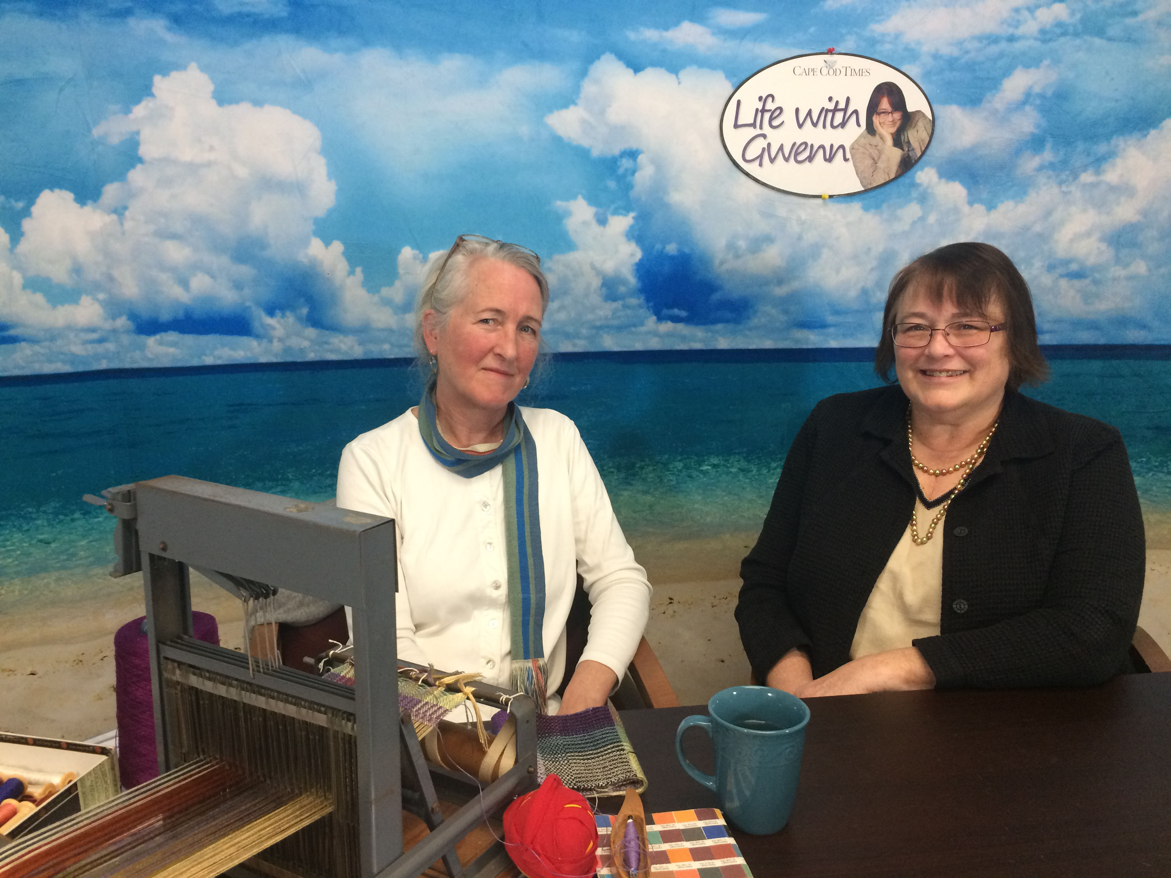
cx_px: 586
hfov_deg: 61.7
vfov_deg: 48.2
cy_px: 439
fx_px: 981
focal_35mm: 29
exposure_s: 1/30
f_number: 2.2
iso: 125
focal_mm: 4.15
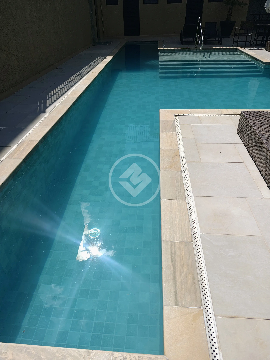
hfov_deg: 58.9
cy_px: 180
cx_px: 135
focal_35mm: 23
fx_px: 239
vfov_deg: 73.9
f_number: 1.6
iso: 104
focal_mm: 6.57
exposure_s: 1/2831
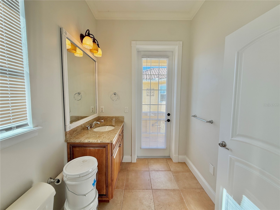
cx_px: 140
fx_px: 113
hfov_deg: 102.1
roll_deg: -1.3
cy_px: 105
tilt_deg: -3.9
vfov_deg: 85.7
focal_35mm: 14
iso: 64
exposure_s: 1/297
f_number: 2.2
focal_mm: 2.22
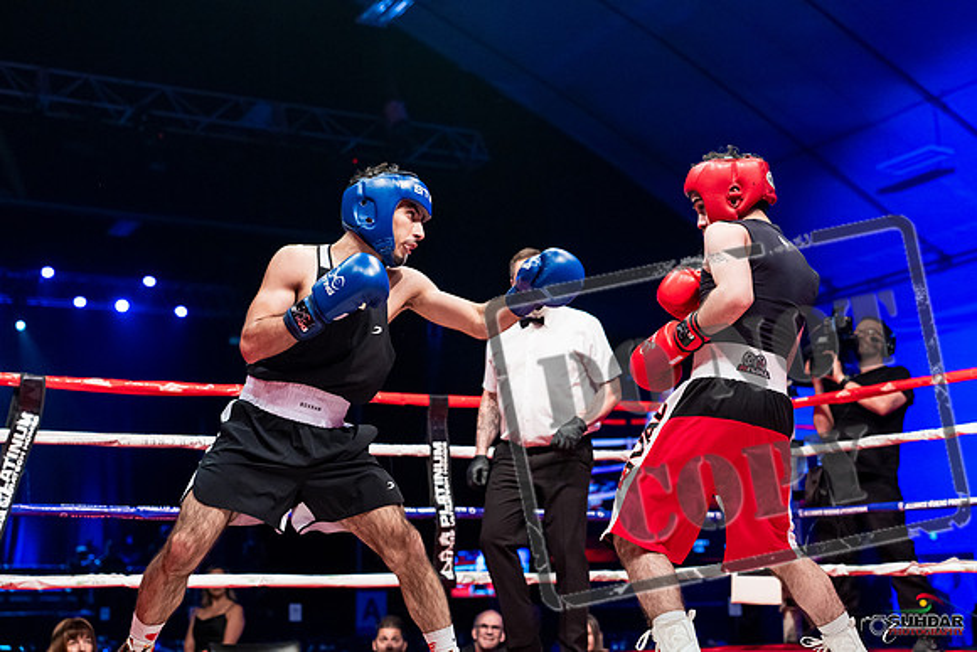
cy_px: 326
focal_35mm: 52
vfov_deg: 25.9
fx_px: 1419
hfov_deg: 38.0
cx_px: 488
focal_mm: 50
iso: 4000
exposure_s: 1/1000
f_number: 2.8
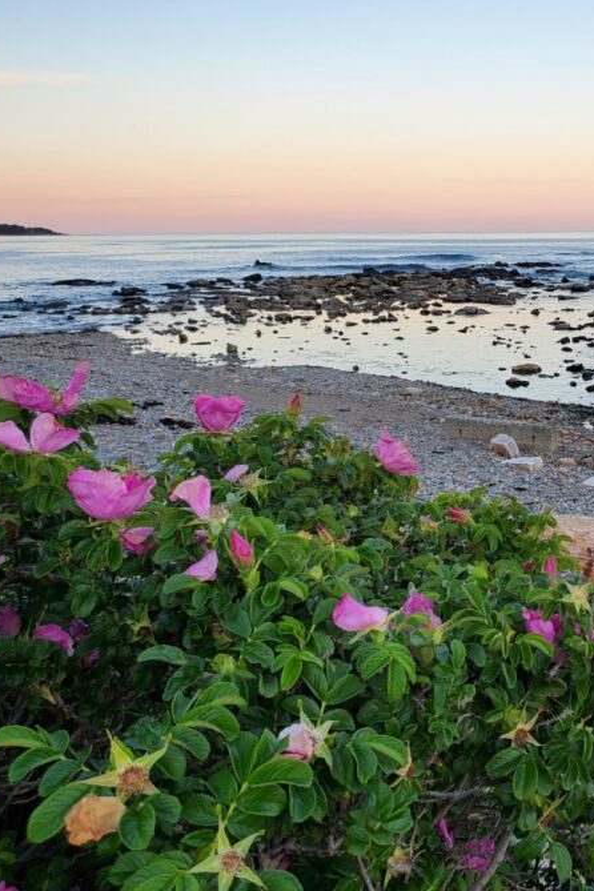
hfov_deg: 33.4
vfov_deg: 50.7
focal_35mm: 38
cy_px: 465
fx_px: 940
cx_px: 525
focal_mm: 4.3
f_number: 2.4
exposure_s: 1/178
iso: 50
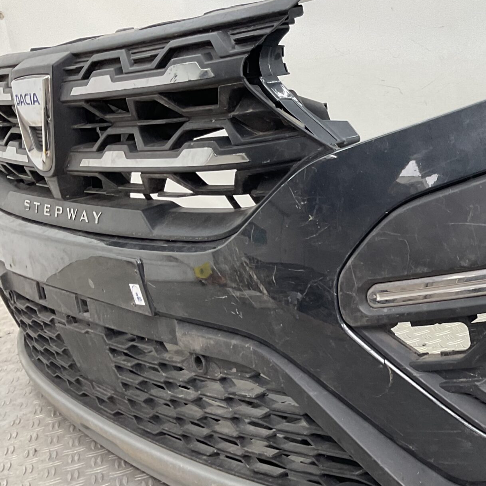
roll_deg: +7.5
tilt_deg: -17.6
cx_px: 499
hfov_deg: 29.3
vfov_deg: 31.6
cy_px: 283
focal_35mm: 54
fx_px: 858
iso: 40
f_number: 1.8
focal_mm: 3
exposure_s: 1/100
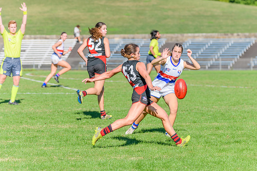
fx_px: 1646
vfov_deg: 6.0
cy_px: 84
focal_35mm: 231
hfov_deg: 8.9
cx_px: 133
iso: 640
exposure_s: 1/1600
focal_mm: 220
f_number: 8
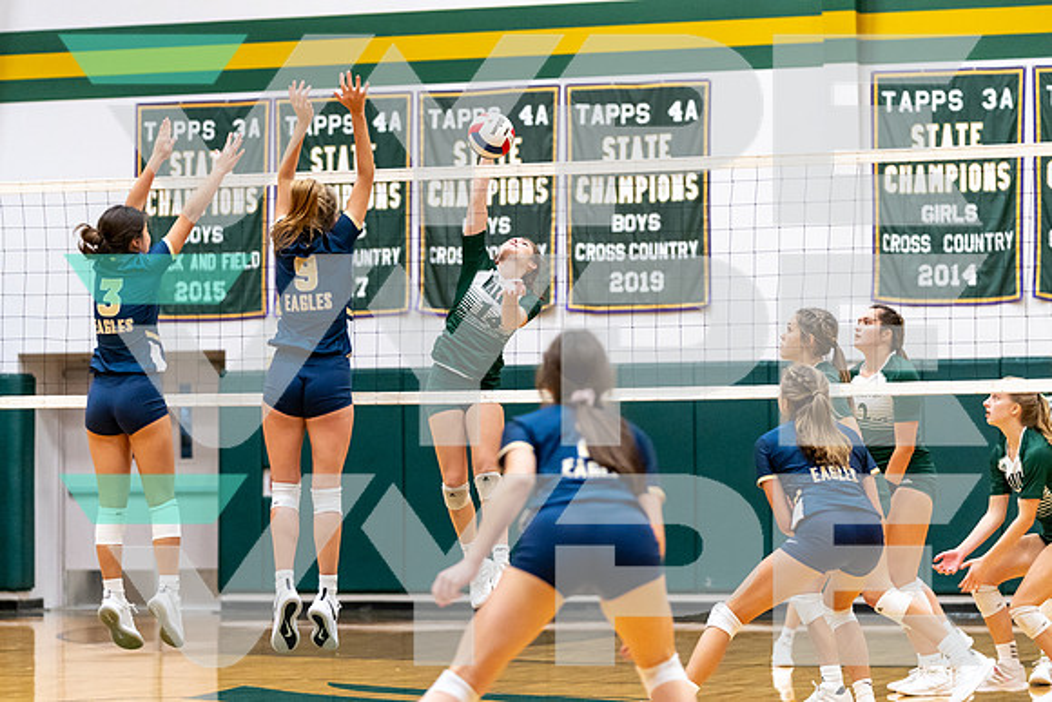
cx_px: 497
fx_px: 3684
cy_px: 296
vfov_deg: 10.9
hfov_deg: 16.2
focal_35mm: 126
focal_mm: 109
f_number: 2.8
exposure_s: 1/1250
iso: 3200
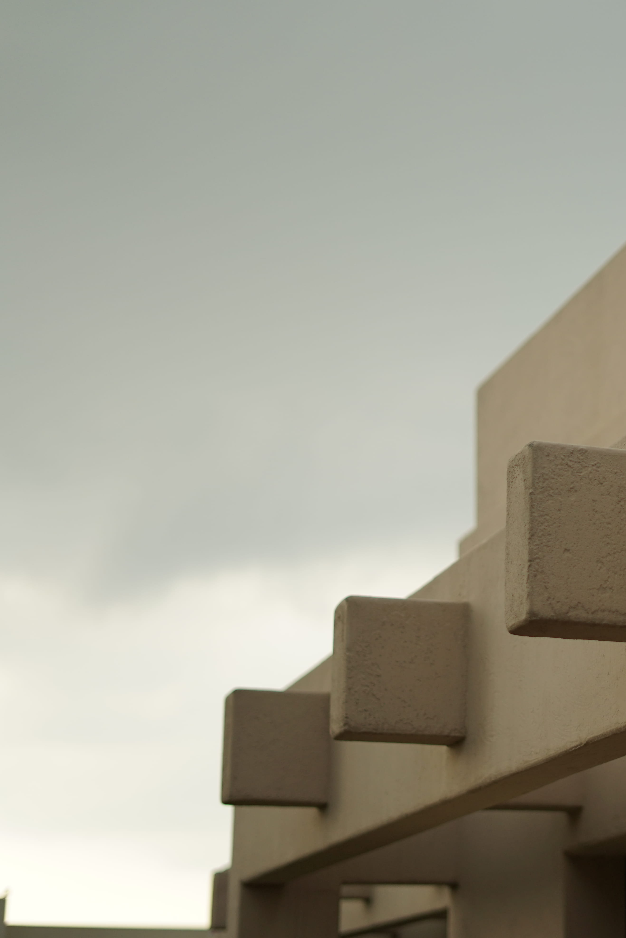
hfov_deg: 17.3
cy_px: 466
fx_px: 1982
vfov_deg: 26.6
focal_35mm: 76
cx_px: 706
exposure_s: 1/2500
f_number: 1.8
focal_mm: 50
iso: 250
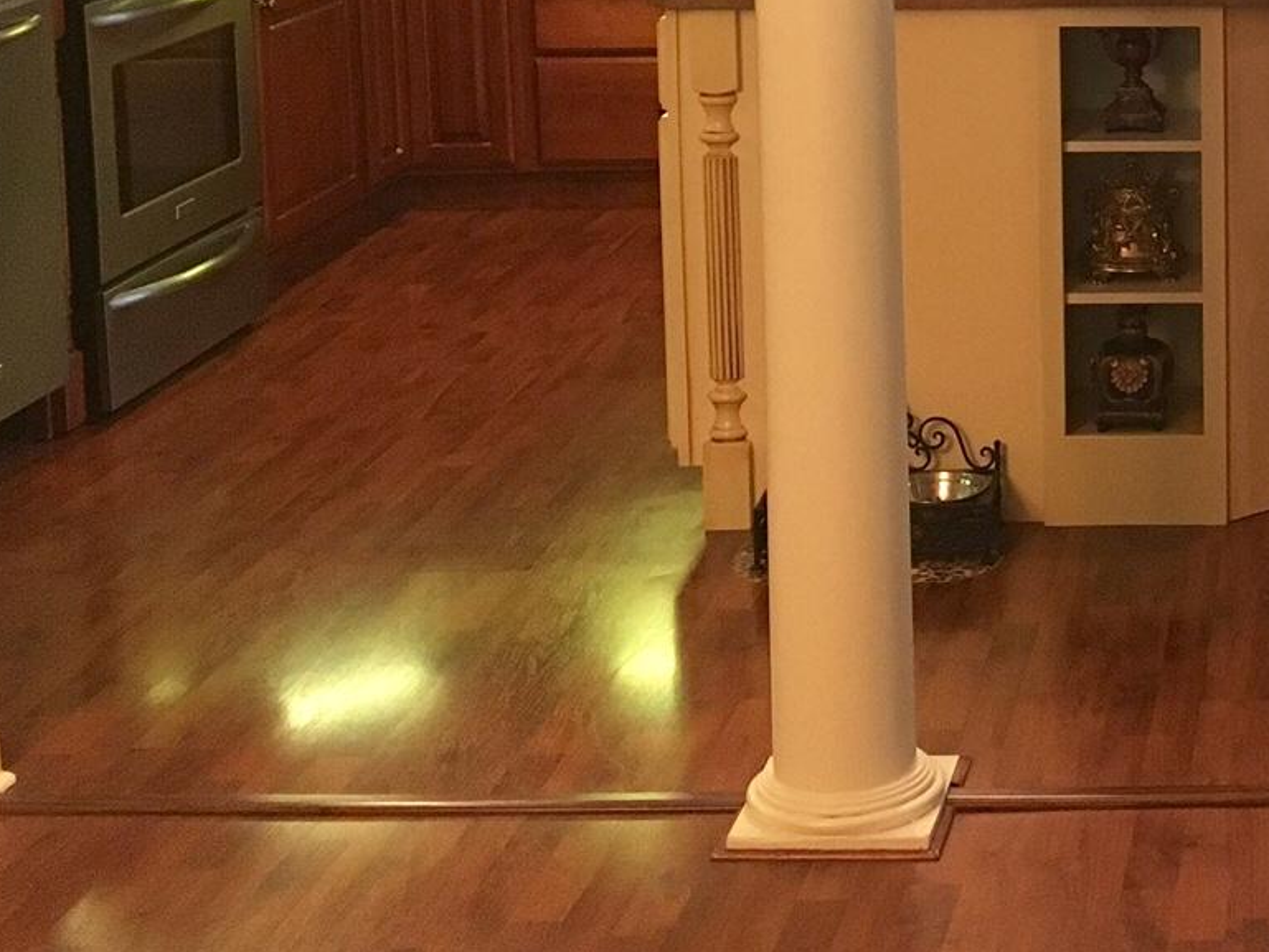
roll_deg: +0.0
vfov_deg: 18.8
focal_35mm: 76
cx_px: 1388
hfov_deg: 24.0
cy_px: -38
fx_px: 2787
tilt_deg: -8.1
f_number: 2.2
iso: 160
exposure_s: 1/30
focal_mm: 4.15
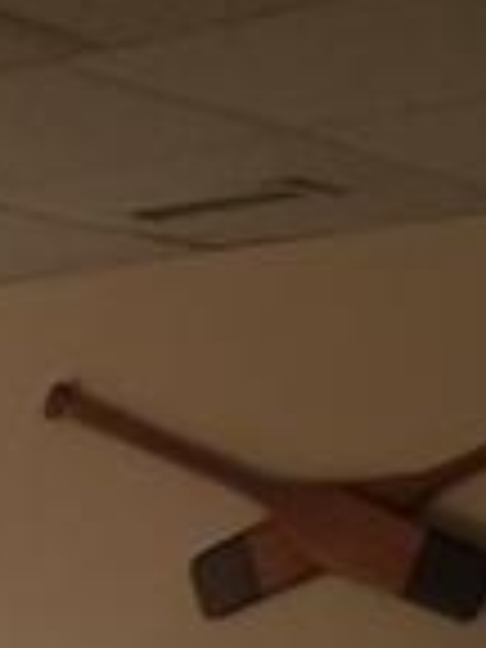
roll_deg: +0.1
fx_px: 2415
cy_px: 1062
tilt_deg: -8.2
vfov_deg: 14.0
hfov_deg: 11.1
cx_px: -207
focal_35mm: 129
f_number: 2.2
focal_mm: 4.15
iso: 64
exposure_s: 1/4
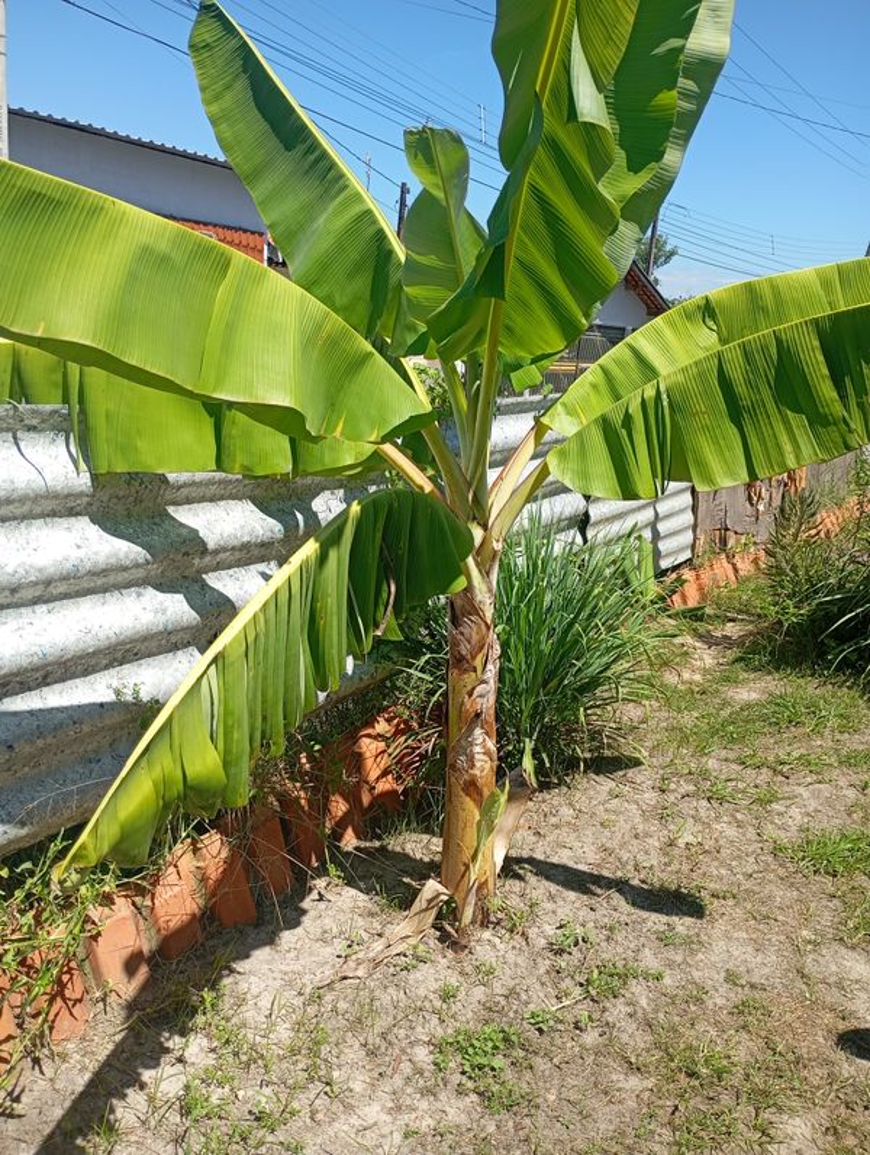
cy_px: 578
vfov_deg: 63.4
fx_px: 936
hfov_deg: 49.9
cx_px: 435
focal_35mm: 28
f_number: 1.8
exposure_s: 1/476
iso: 100
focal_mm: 4.27
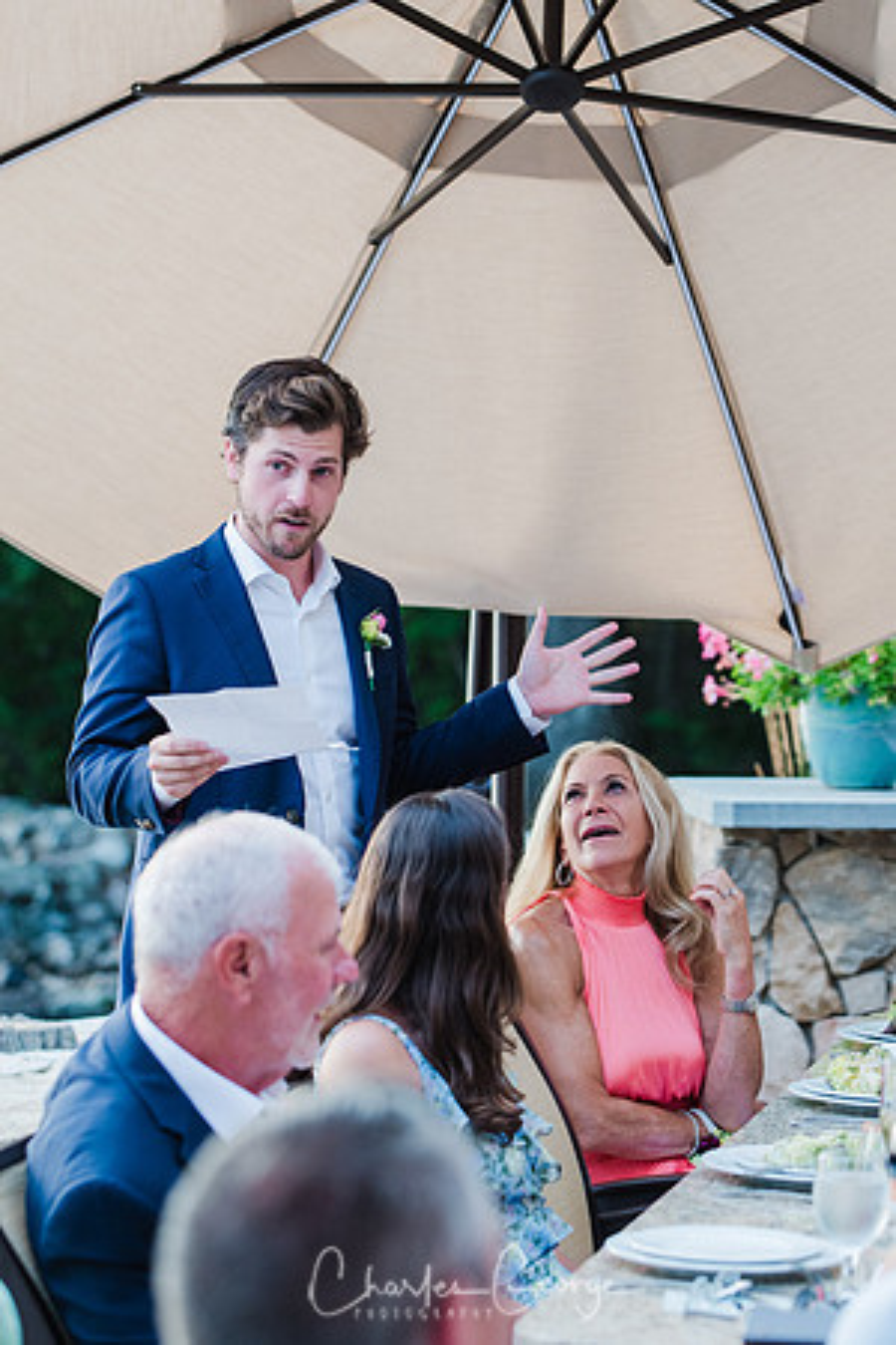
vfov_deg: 14.9
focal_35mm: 138
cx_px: 448
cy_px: 672
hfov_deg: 9.9
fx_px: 5152
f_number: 3.2
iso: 400
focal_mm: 92
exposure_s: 1/125
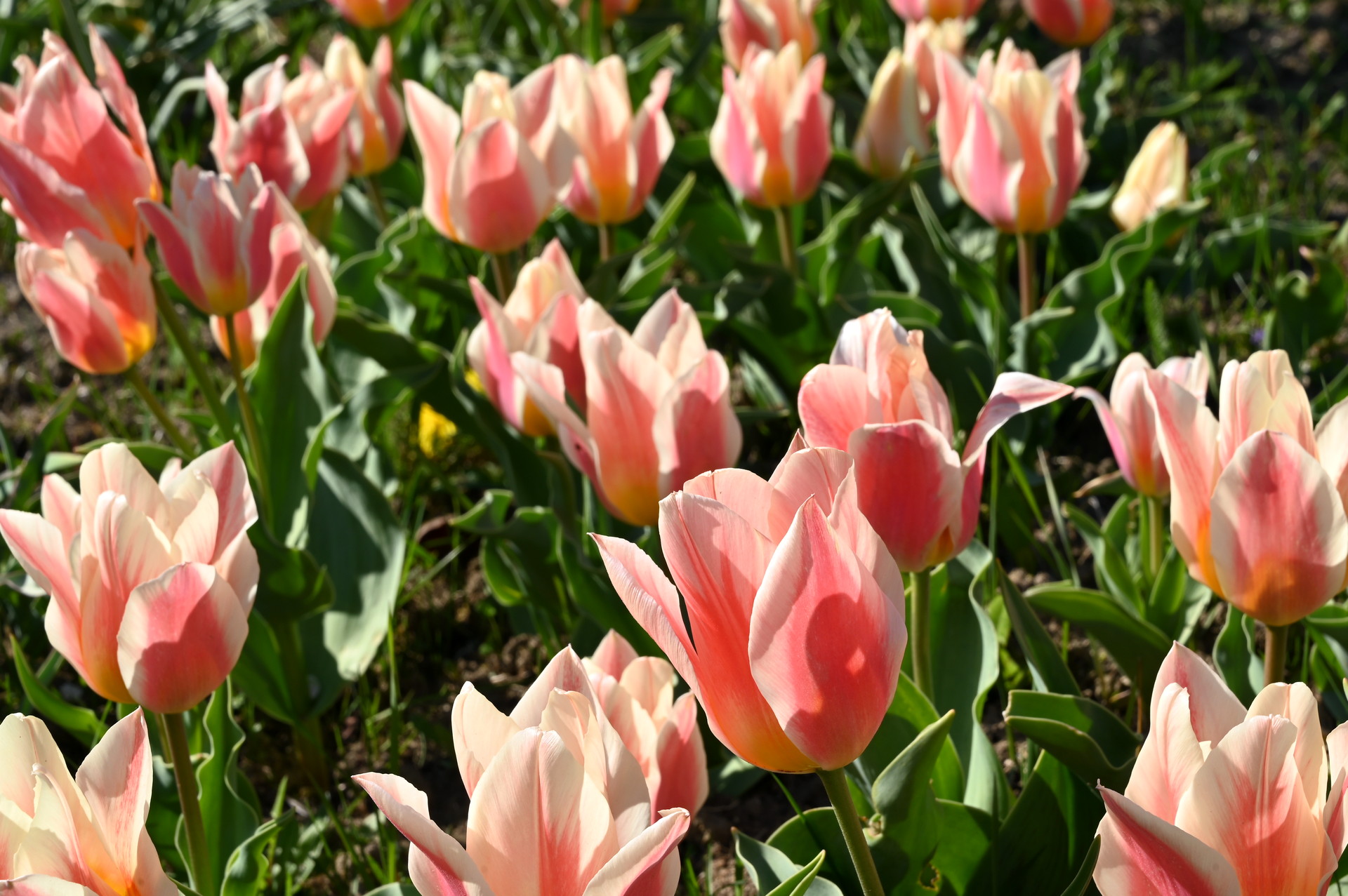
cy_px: 448
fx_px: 2619
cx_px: 674
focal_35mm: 70
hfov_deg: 28.9
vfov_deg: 19.4
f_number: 16
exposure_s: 1/80
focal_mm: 70
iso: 100
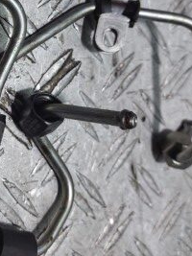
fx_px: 444
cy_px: 42
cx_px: -3
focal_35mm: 60
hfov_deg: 23.3
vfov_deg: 31.2
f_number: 1.8
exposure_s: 1/100
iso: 64
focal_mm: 5.23
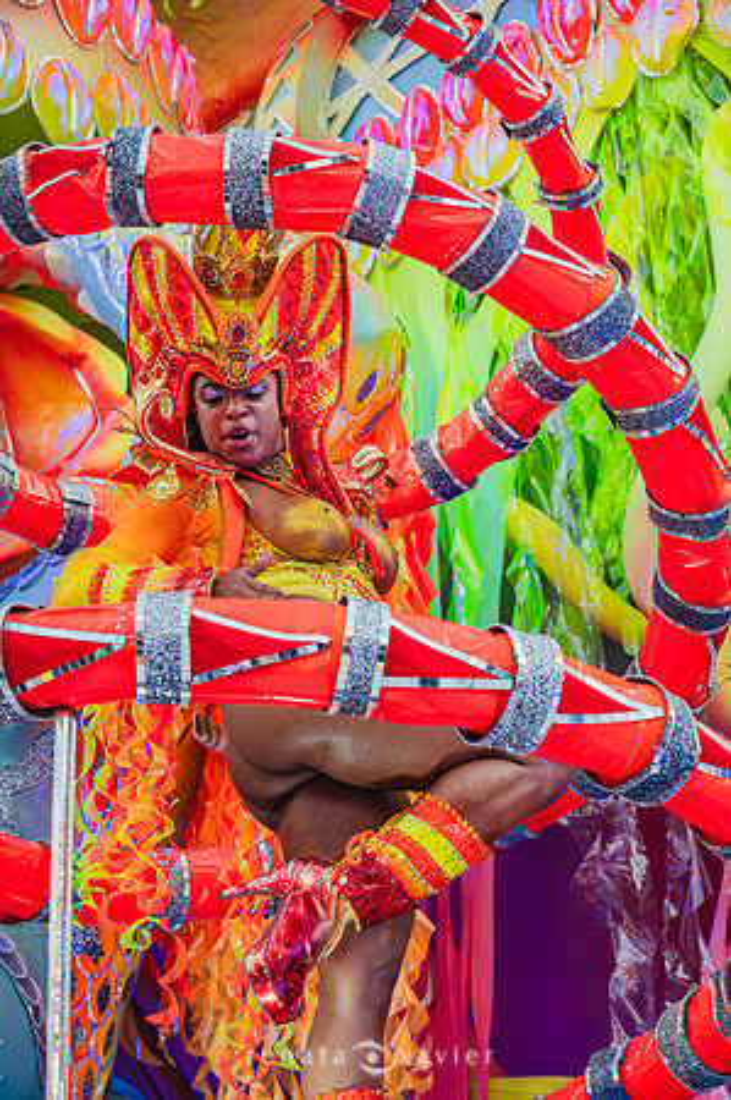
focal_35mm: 70
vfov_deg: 28.9
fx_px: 2137
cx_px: 366
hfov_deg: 19.4
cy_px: 550
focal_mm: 70
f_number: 5.6
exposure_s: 1/1250
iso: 640
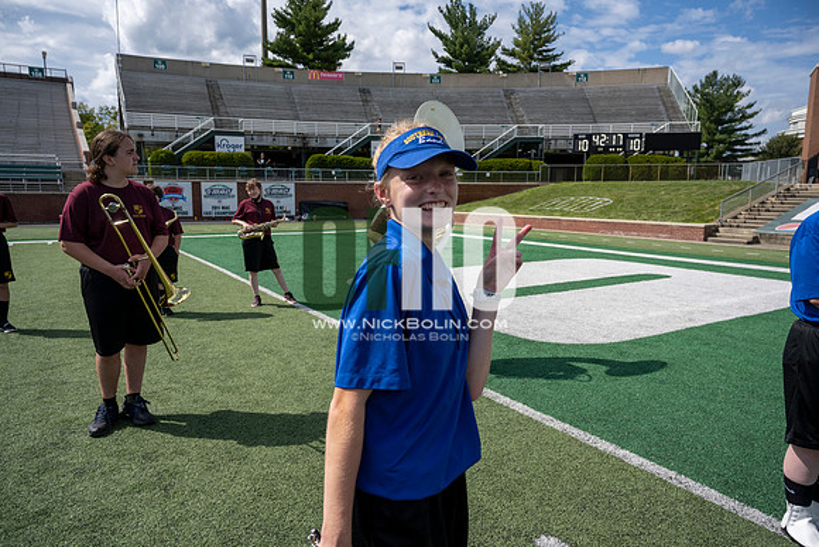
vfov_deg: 53.2
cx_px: 410
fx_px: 546
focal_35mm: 24
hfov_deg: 73.7
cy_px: 274
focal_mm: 24
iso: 200
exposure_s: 1/1600
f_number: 5
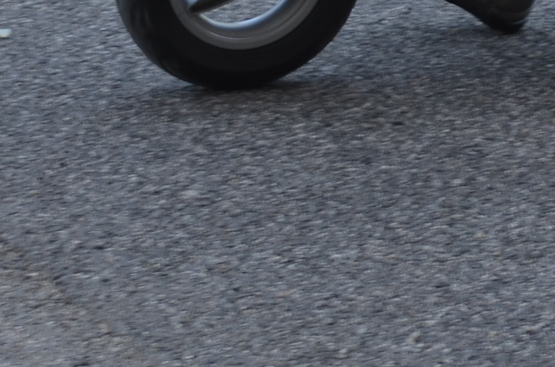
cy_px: -480
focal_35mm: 242
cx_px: 518
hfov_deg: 8.5
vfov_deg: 5.5
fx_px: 3723
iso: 200
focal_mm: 32
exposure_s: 1/160
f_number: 6.3
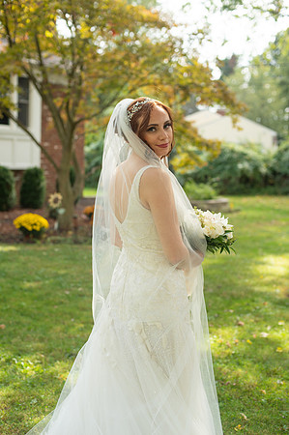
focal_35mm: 50
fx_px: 603
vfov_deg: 39.6
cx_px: 144
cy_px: 218
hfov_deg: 26.9
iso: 320
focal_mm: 50
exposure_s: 1/1600
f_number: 3.2
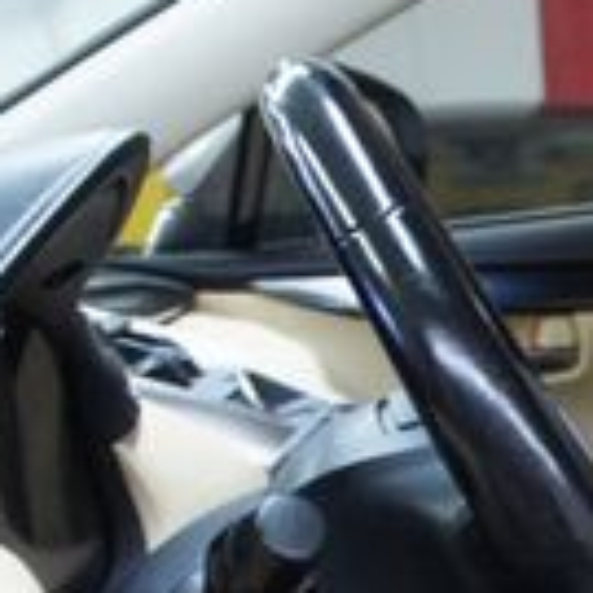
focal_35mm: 109
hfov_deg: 13.7
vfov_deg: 15.4
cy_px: 703
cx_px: 1177
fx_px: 2113
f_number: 3.5
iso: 800
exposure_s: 1/30
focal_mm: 18
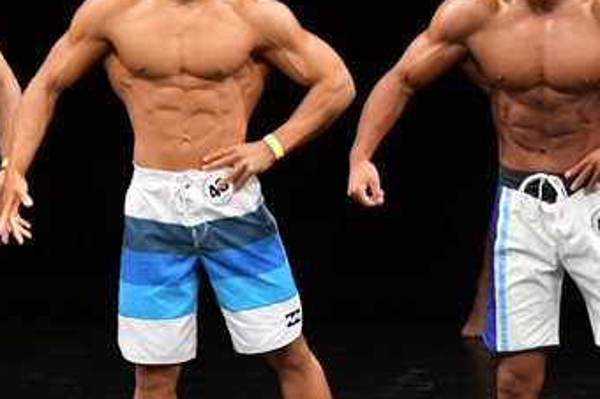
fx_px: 9690
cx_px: 296
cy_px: 235
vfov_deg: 2.4
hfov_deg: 3.5
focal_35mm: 582
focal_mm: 170
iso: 3200
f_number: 5.6
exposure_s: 1/400
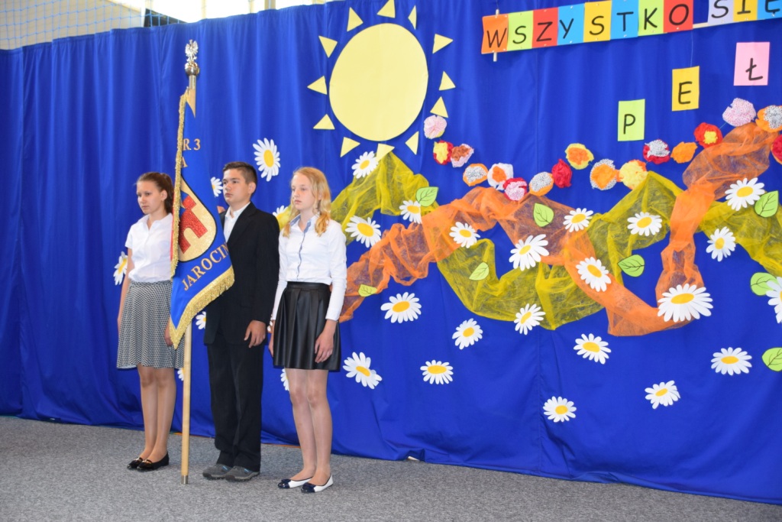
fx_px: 945
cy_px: 261
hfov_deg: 45.0
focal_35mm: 44
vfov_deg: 30.9
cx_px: 391
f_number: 4.5
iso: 800
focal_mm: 29
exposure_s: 1/80
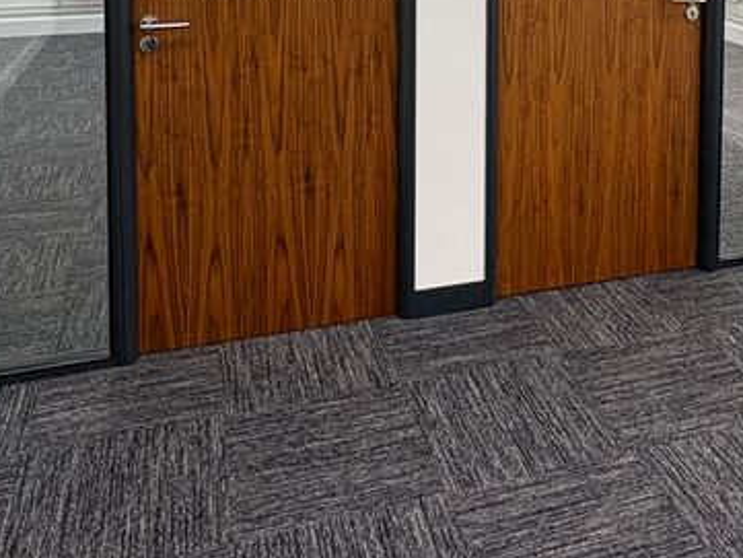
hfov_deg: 42.9
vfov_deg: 29.7
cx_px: 525
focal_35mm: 43
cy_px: -79
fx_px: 923
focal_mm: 2.22
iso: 160
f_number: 2.2
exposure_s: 1/99
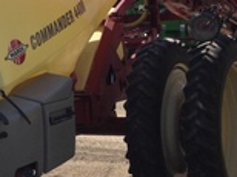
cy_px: 49
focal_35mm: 124
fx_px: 848
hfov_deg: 15.3
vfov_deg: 11.9
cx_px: -58
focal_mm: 4.28
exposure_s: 1/1062
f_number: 2.4
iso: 50
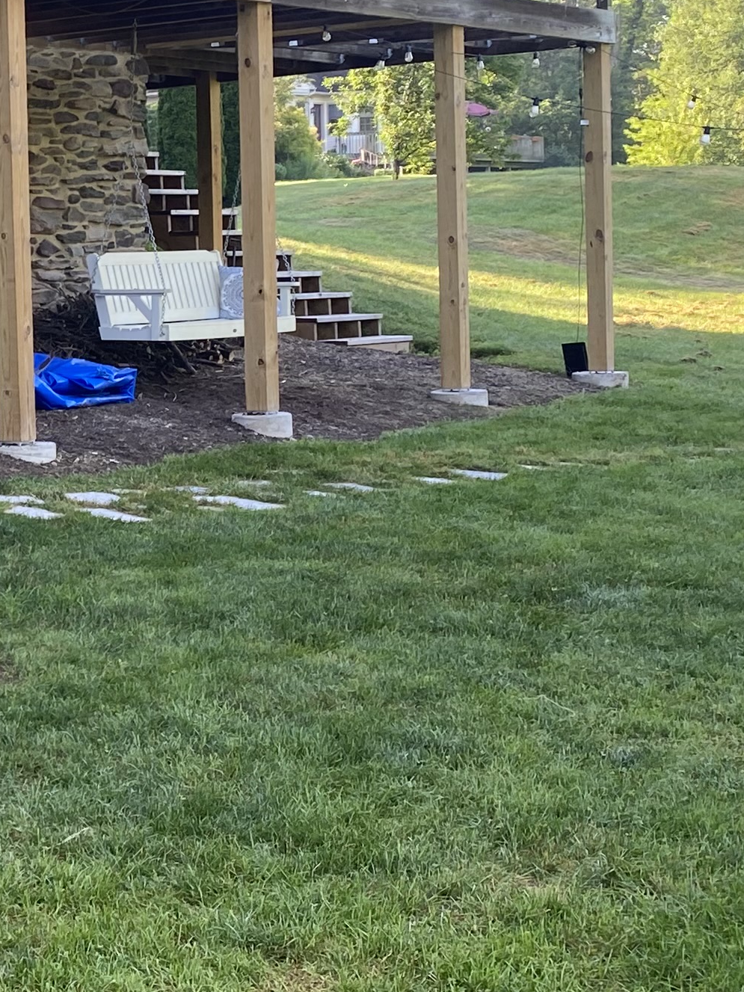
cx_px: -291
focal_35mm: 79
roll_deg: +2.5
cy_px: 368
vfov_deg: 24.6
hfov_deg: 17.2
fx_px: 2264
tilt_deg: -1.9
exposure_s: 1/130
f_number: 1.8
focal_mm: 4.25
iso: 32
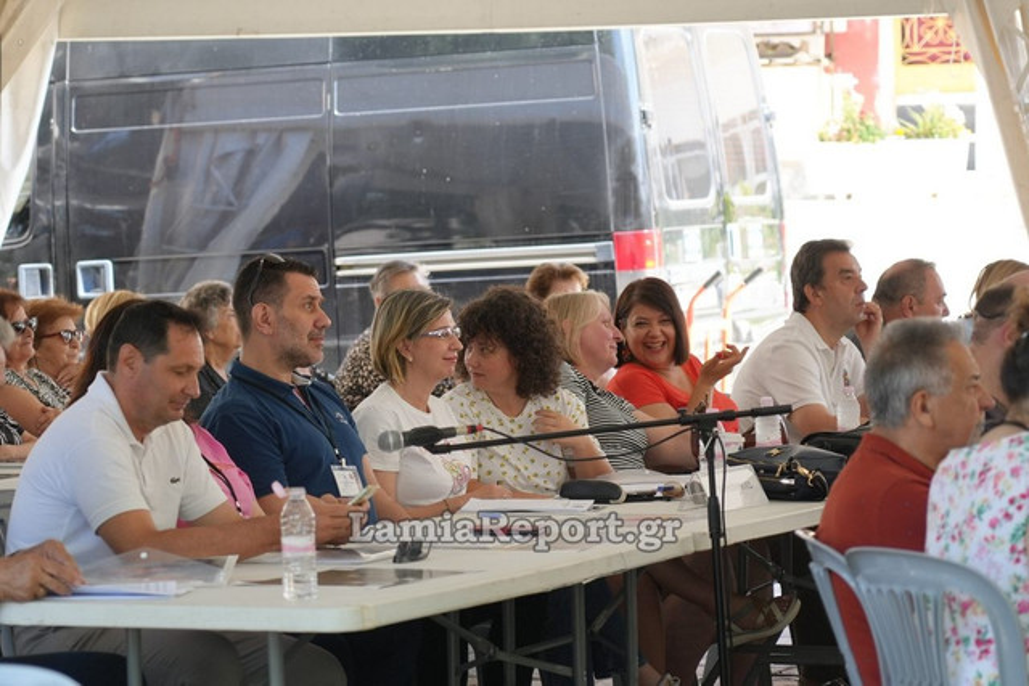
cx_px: 514
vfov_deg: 8.7
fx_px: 4488
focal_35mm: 157
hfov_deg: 13.1
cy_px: 343
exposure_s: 1/160
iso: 320
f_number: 4
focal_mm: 105
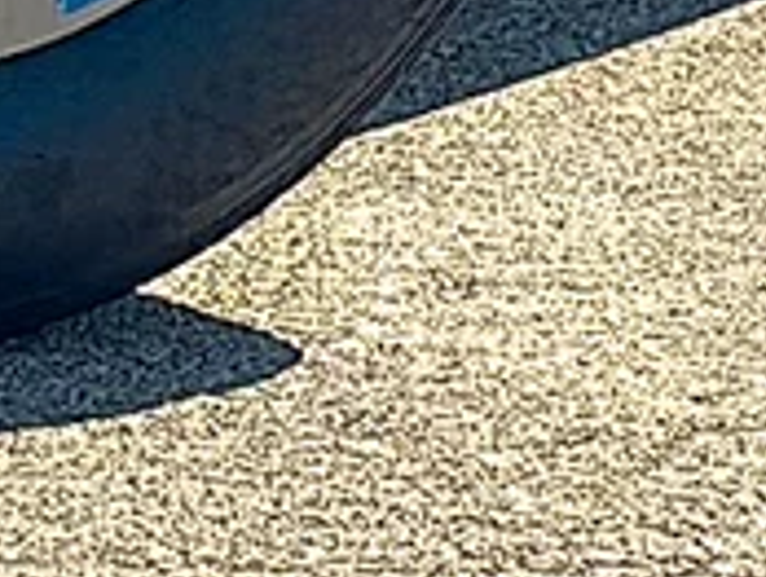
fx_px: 7556
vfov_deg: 4.3
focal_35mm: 341
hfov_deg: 5.8
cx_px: 608
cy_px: -394
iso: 80
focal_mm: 6.86
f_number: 1.78
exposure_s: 1/5051
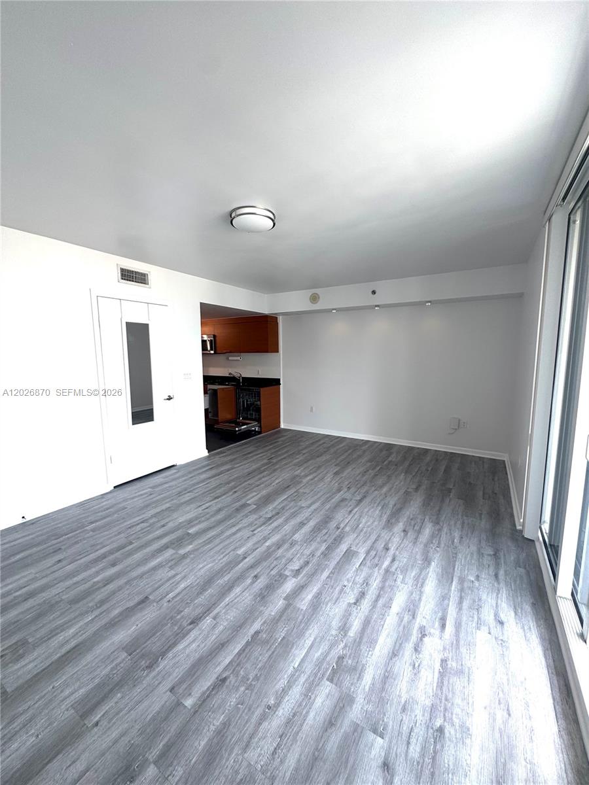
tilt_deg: -6.2
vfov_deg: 102.1
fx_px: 318
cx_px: 294
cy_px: 392
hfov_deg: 85.7
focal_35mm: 14
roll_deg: +0.3
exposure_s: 1/99
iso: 40
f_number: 2.2
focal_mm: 2.22
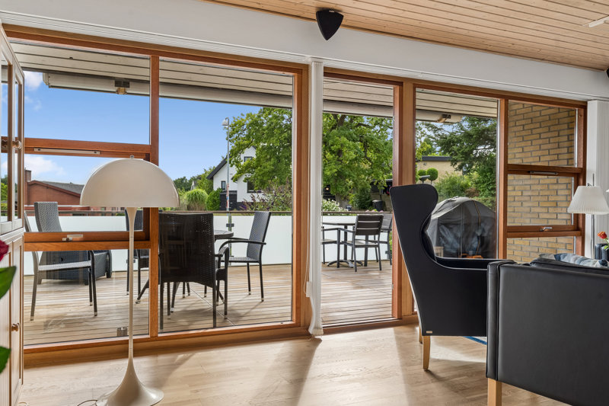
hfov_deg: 64.6
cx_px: 304
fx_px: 482
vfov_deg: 45.7
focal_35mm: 28
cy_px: 203
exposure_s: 1/160
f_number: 8
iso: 200
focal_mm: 28.5
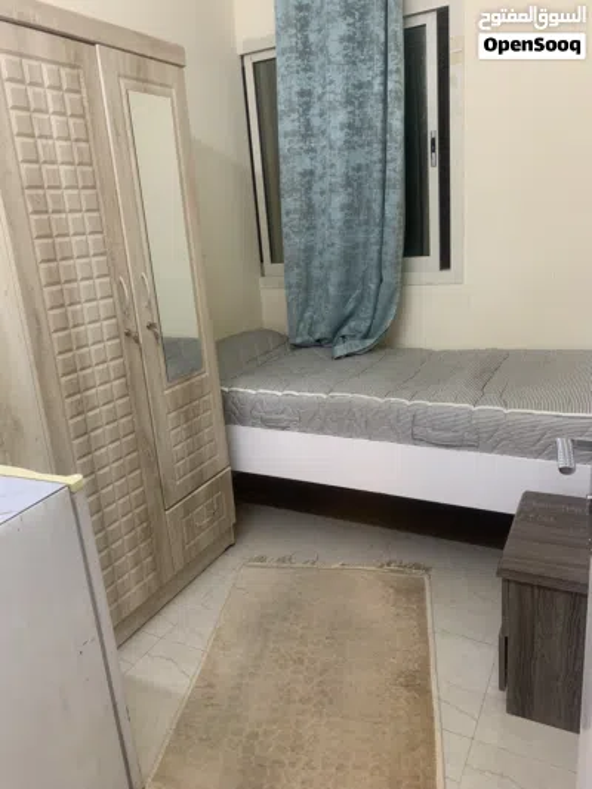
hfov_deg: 53.1
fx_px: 593
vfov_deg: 67.3
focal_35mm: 26
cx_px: 296
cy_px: 394
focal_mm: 4.25
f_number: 1.8
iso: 250
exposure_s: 1/50
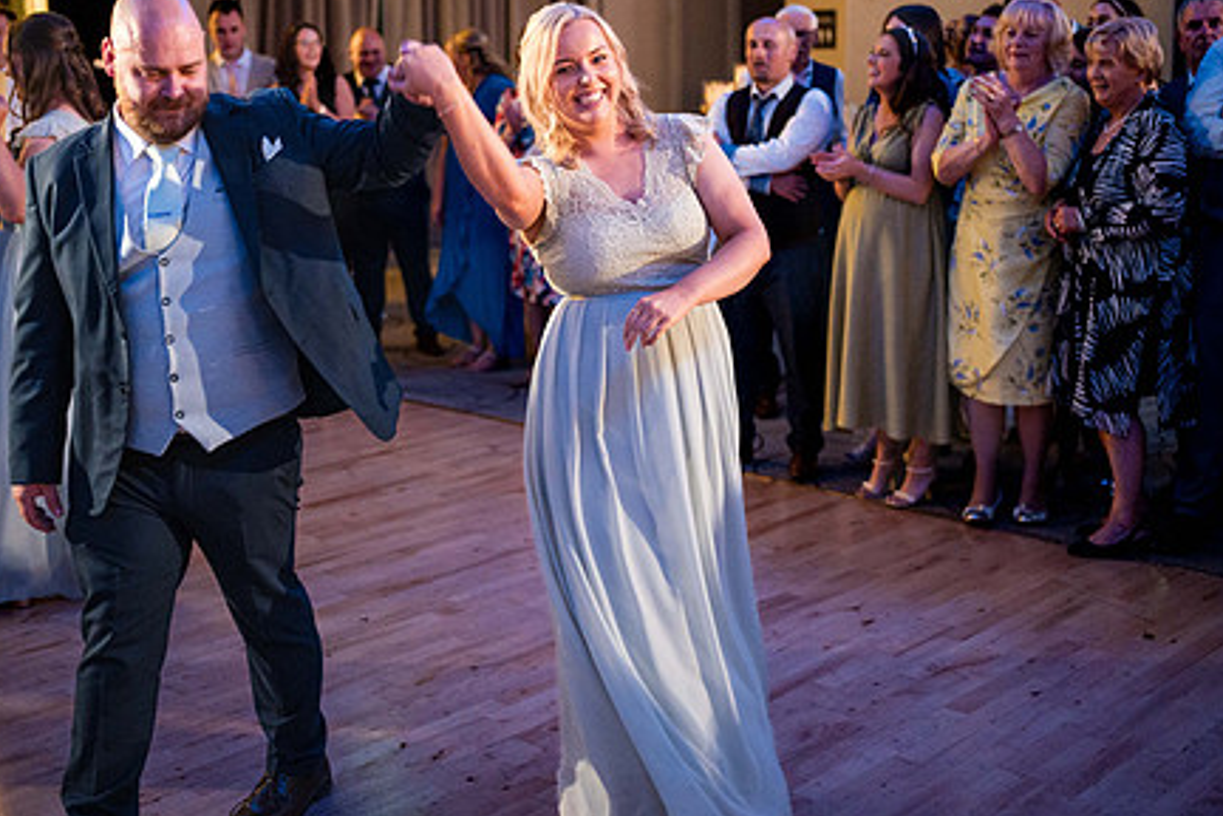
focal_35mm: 47
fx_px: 1597
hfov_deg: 41.9
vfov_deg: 28.5
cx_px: 552
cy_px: 276
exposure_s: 1/250
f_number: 1.8
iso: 4000
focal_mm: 35
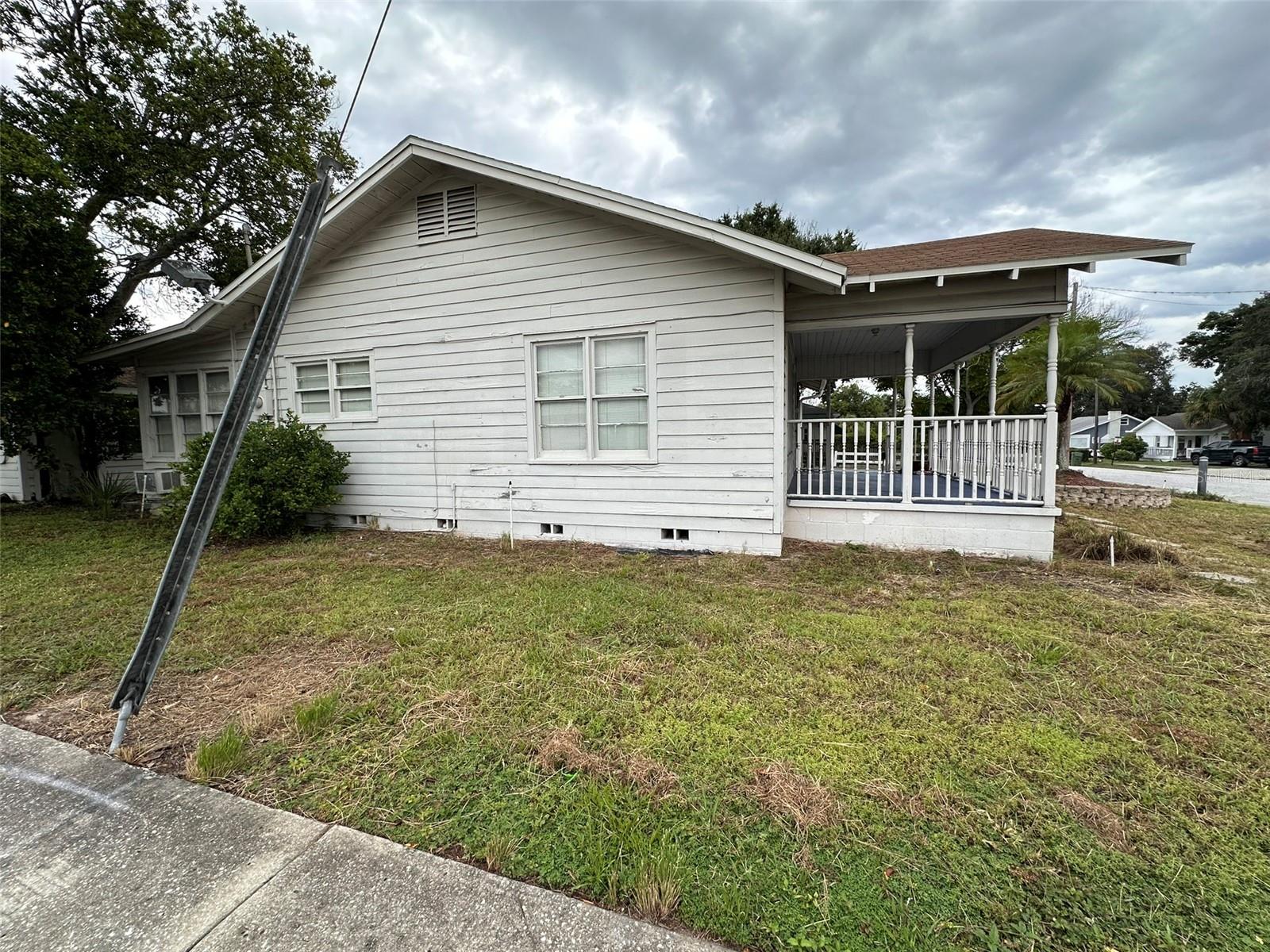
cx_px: 635
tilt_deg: -3.2
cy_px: 476
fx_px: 514
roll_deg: +1.1
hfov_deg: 102.1
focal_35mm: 14
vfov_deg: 85.7
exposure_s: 1/612
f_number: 2.2
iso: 40
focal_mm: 2.22
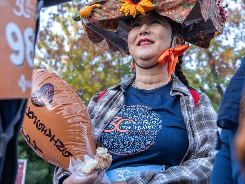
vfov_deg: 24.4
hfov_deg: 32.1
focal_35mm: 60
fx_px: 425
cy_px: 81
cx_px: 108
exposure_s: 1/640
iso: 1000
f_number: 3.2
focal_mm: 24
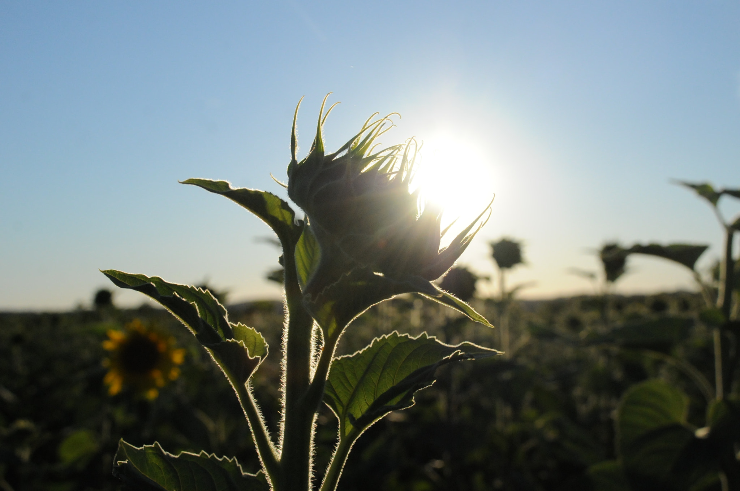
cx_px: 370
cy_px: 246
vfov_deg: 28.0
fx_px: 985
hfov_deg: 41.2
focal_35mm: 48
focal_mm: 32
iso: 1600
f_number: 6.3
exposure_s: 1/8000
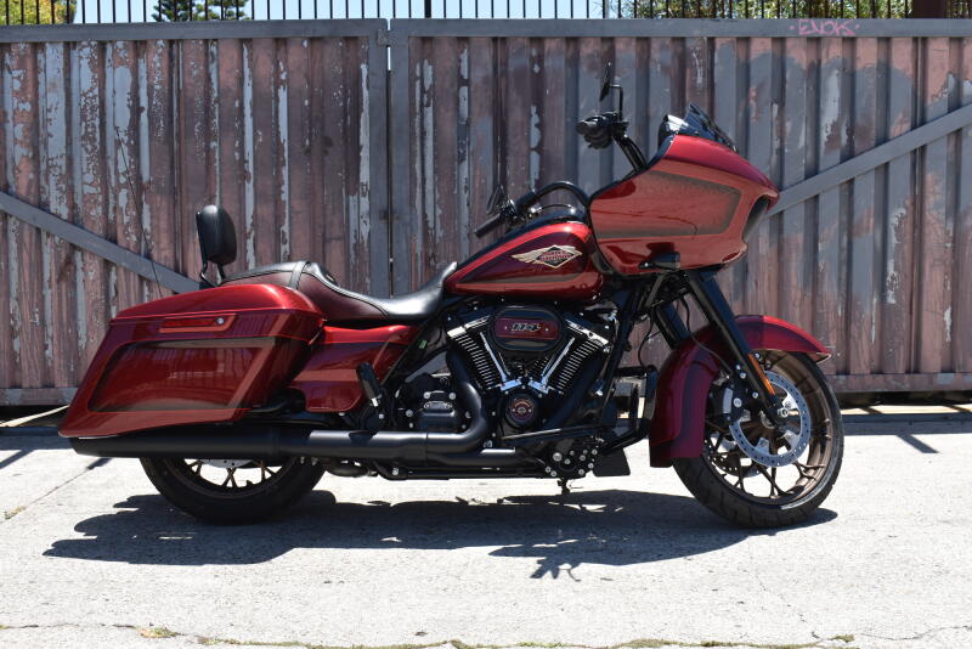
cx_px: 486
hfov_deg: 44.9
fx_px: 1175
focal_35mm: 44
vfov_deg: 30.9
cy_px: 324
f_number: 8
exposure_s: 1/250
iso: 140
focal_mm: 29
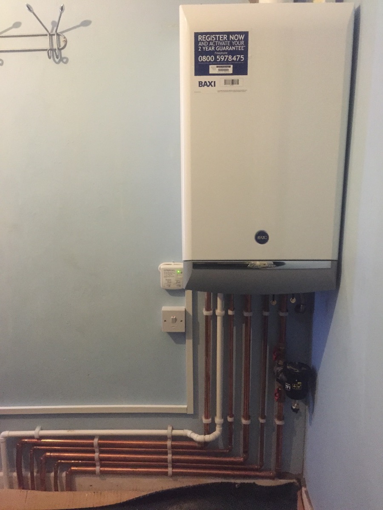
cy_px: 255
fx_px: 428
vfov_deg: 61.7
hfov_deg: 48.2
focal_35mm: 29
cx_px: 192
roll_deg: +0.9
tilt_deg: -10.4
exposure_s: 1/15
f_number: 2.2
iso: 400
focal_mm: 4.15
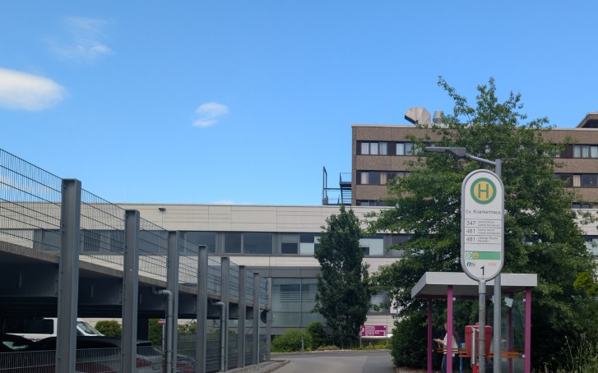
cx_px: 413
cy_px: 280
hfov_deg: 46.2
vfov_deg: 30.0
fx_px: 684
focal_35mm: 42
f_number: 1.68
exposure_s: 1/681
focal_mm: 6.9
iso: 22
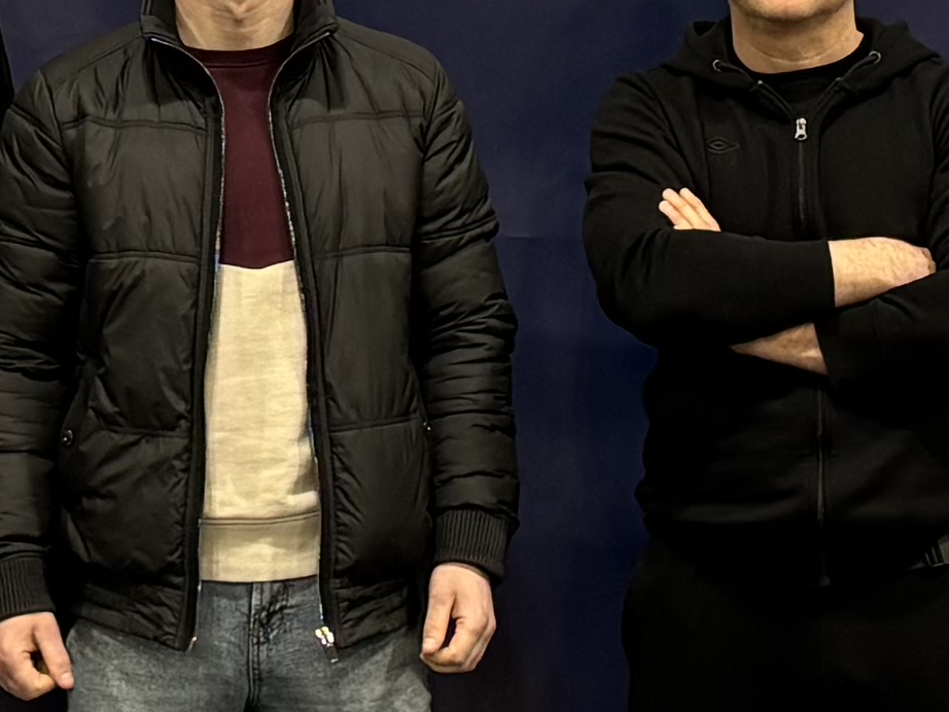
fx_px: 4415
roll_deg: -0.5
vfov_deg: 9.0
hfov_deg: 12.2
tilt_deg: +4.7
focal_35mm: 161
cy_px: -346
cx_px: 237
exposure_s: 1/50
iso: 160
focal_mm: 5.96
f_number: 1.6
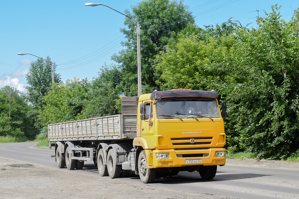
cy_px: 100
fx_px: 498
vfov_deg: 22.6
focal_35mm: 60
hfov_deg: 33.4
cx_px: 150
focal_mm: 40
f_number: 9
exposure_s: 1/320
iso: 200
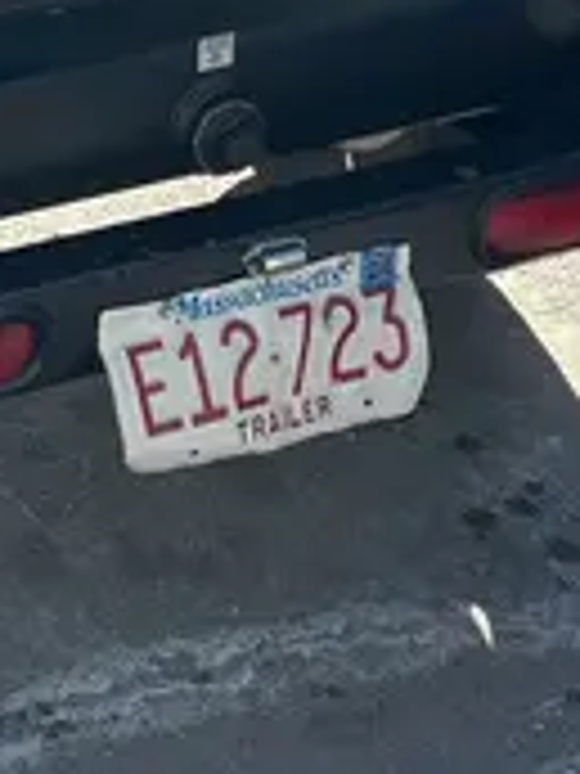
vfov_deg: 16.9
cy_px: -187
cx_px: -72
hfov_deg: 13.1
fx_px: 2480
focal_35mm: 111
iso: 50
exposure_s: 1/2083
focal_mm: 5.7
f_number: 1.5
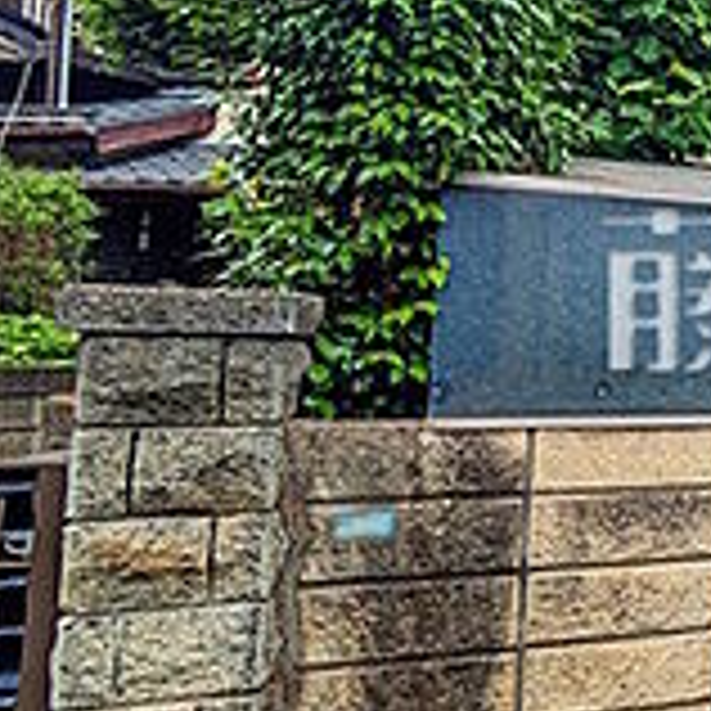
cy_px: 288
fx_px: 1092
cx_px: 1080
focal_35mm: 47
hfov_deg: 26.0
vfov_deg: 35.9
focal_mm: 1.83
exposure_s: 1/176
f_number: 2.2
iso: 49
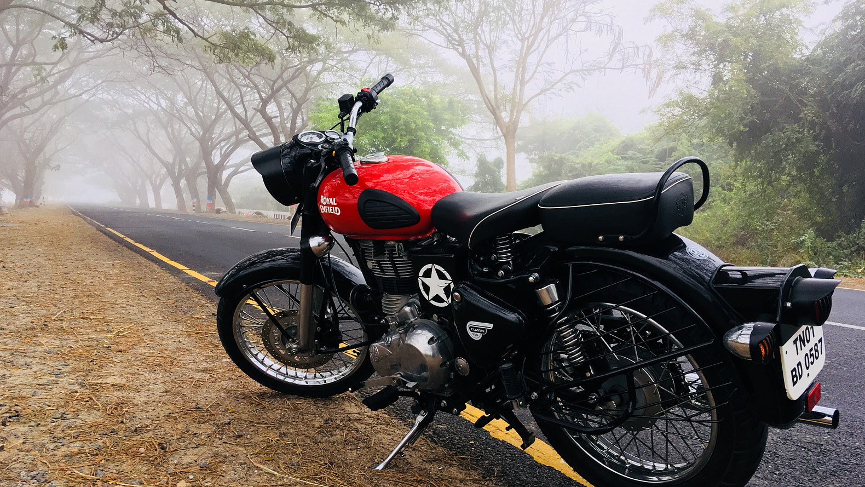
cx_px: 430
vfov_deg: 36.7
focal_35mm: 32
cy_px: 262
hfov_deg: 61.0
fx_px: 734
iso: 40
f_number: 2.2
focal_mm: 4.15
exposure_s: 1/100
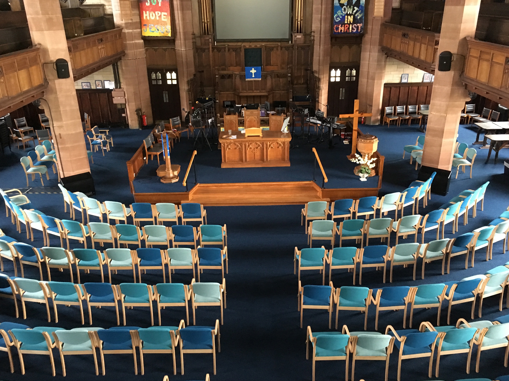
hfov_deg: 60.0
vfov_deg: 46.8
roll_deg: +1.3
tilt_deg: -25.1
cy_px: 193
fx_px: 441
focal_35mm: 30
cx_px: 254
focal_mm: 4.15
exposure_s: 1/17
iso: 320
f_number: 2.2
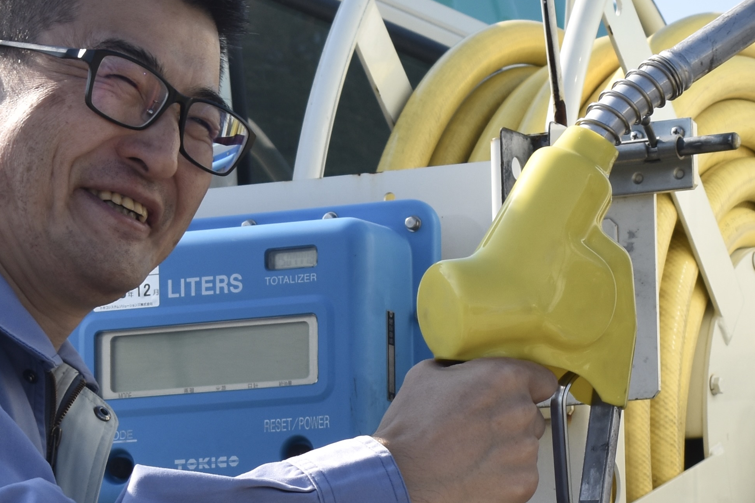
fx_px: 5074
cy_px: 540
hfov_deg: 8.5
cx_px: 533
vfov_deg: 5.7
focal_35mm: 242
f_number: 8
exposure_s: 1/250
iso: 125
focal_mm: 52
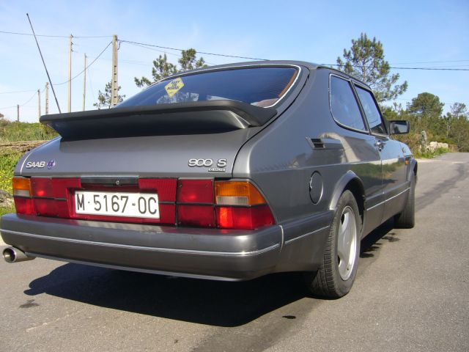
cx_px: 234
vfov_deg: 40.7
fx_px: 474
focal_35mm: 35
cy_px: 176
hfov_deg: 52.6
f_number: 5.6
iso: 80
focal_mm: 5.8
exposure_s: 1/250
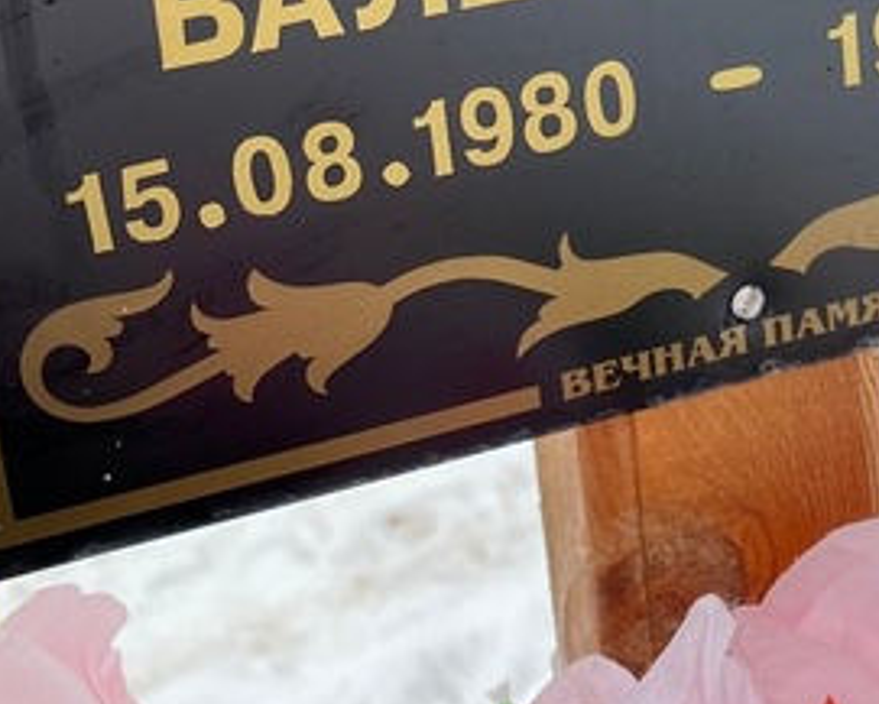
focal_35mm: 75
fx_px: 1952
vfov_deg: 18.7
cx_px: 645
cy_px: -253
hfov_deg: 25.1
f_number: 1.8
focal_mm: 4.25
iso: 40
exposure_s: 1/121
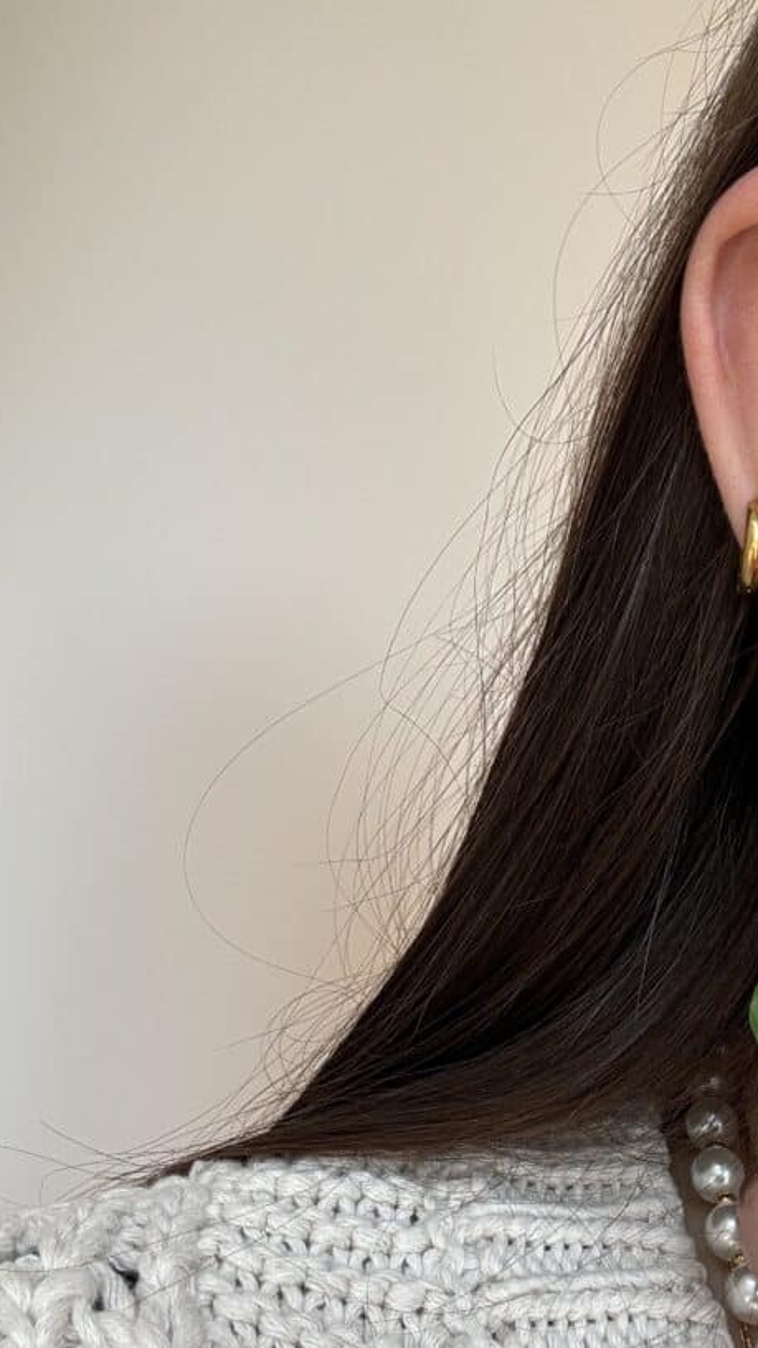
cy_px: 753
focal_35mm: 41
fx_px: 1465
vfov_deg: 49.3
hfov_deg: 28.9
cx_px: 490
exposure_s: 1/139
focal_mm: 2.69
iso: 20
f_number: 1.9
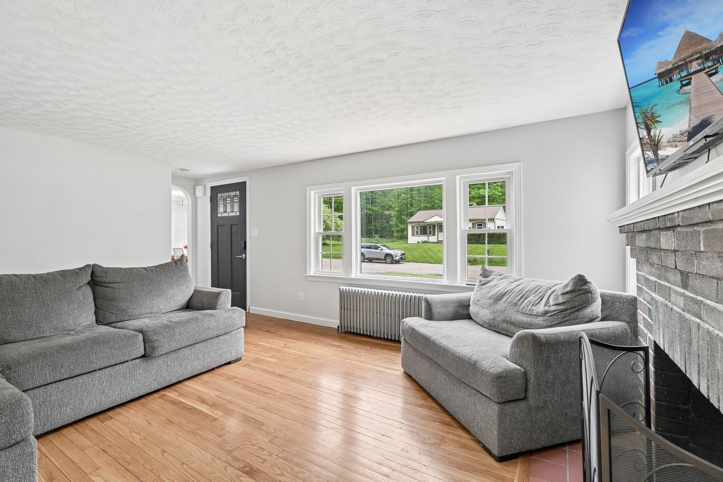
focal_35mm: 16
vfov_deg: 73.7
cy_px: 241
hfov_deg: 96.7
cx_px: 362
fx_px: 321
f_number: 8
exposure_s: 1/50
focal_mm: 16
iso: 400
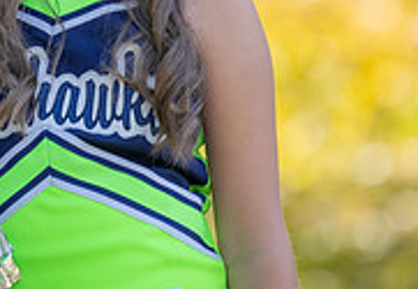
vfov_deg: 2.3
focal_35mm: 624
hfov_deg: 3.3
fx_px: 7326
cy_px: -2
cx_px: 103
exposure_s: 1/320
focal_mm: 180
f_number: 2.8
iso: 100
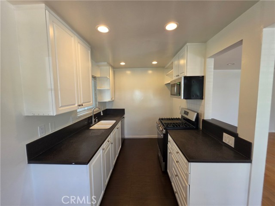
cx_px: 138
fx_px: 103
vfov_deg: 89.9
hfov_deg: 106.2
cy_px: 103
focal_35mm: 13
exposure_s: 1/120
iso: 80
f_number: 1.9
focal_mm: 2.2
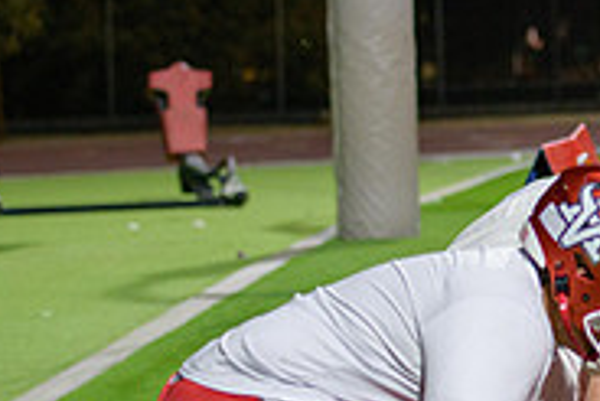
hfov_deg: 7.6
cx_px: 792
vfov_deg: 5.1
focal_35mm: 268
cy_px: 302
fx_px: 4470
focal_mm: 85
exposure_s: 1/250
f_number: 2.8
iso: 1250
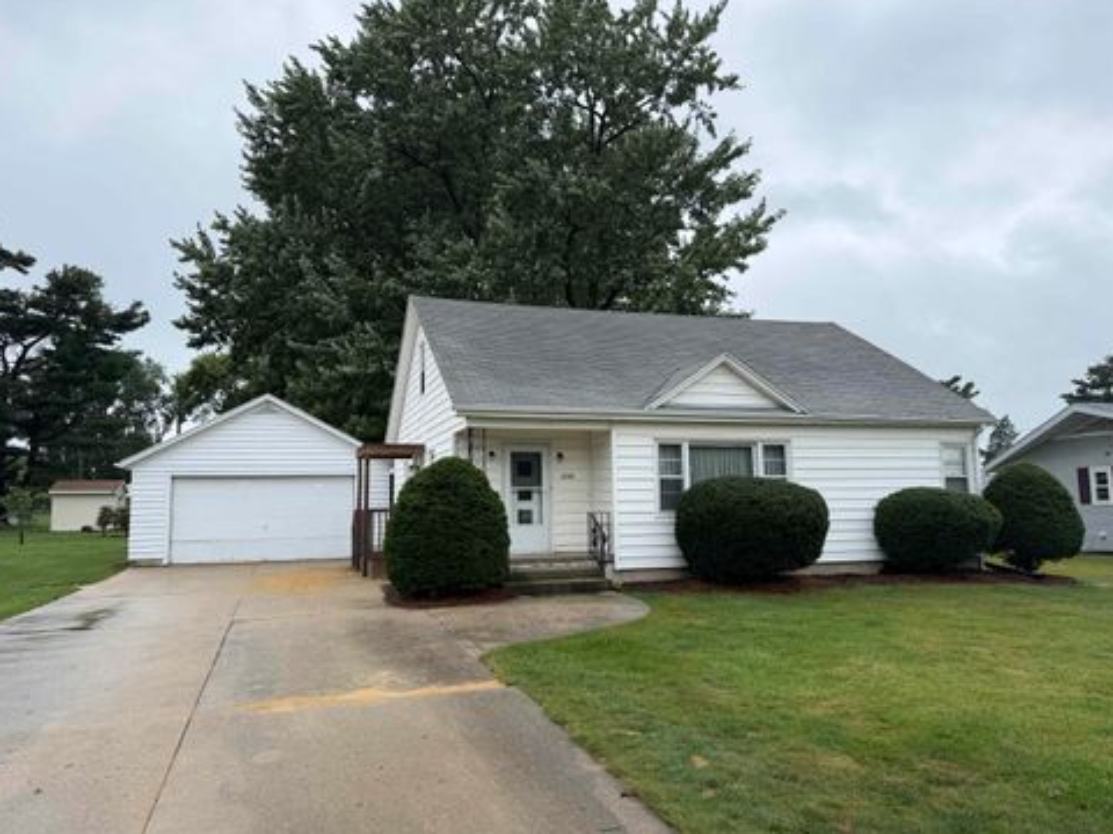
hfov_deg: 69.4
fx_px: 804
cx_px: 554
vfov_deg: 54.9
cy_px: 418
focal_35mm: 25
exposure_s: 1/979
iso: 80
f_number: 1.78
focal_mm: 6.76
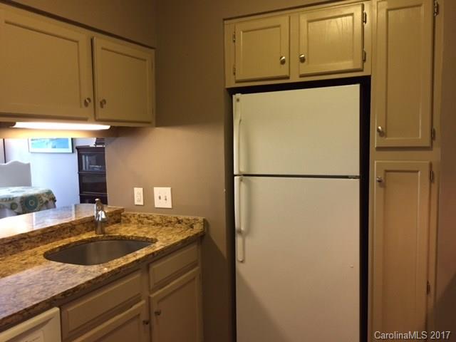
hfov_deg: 61.7
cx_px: 228
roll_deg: +0.2
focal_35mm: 29
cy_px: 171
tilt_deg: -4.8
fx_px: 382
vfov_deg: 48.2
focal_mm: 4.15
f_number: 2.2
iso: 160
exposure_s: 1/30
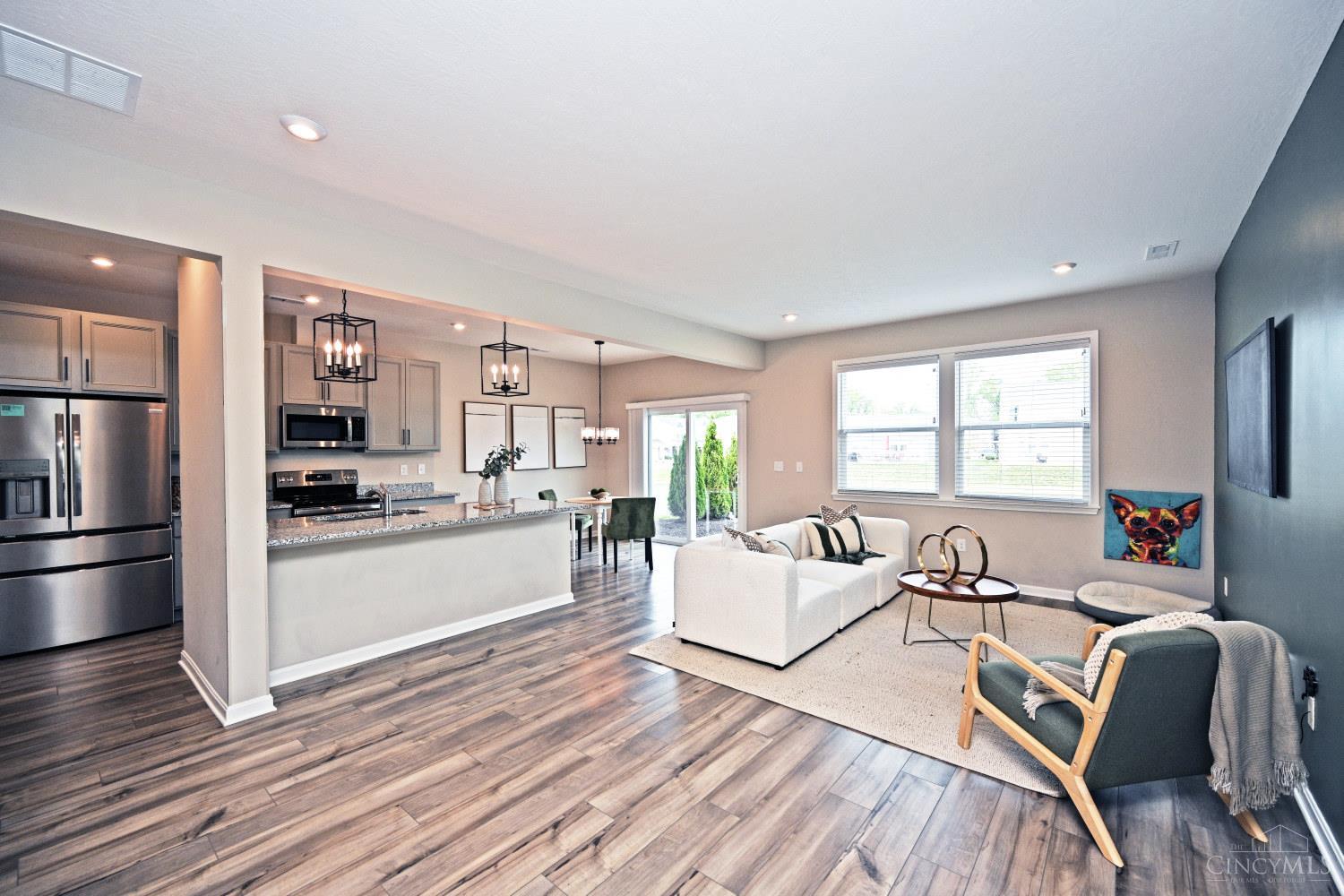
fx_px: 523
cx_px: 672
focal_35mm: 14
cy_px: 448
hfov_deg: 104.3
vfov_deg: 81.2
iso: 200
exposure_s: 1/125
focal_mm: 14
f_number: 5.6
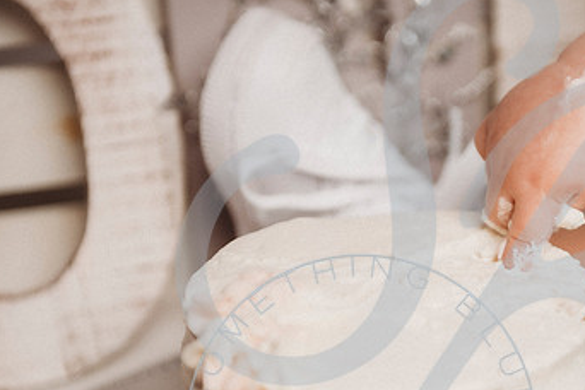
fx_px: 1625
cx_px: 446
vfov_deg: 13.6
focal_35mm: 100
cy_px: 304
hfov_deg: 20.2
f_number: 2.8
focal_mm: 56
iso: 100
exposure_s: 1/400
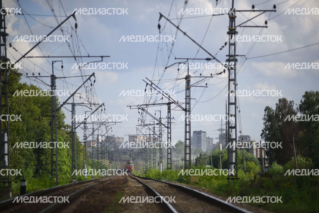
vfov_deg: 6.9
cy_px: 106
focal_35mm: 200
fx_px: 1773
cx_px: 160
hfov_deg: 10.3
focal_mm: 200
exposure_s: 1/8000
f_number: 2.8
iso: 400
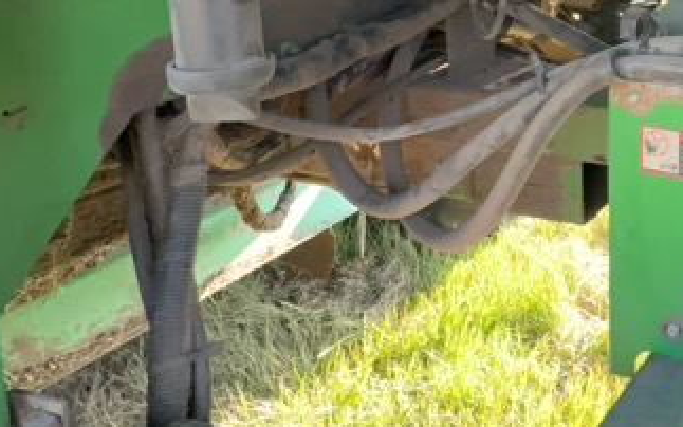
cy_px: -51
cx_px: 772
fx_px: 875
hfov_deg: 35.6
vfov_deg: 25.3
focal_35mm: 47
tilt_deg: -10.8
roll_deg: -1.3
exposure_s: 1/114
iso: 250
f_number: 2.2
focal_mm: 2.22
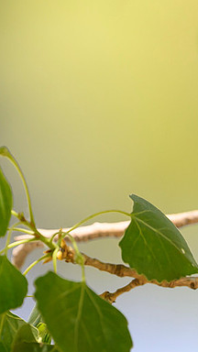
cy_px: 224
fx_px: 15606
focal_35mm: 1672
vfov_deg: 1.3
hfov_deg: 0.7
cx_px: 203
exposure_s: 1/2000
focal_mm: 560
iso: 1000
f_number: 4
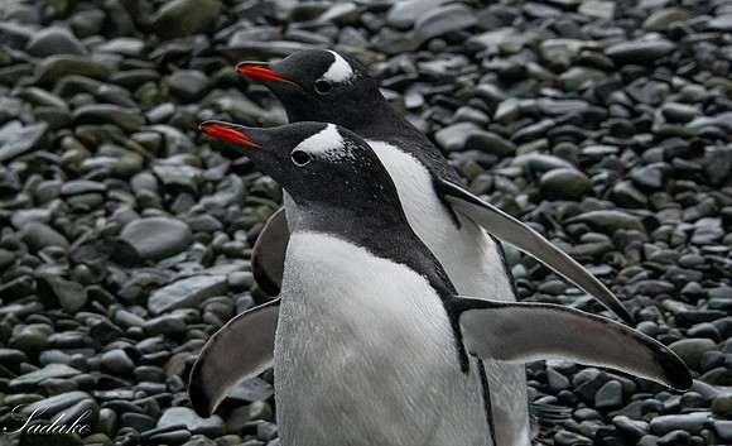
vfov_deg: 4.9
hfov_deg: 8.0
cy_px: 172
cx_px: 300
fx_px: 5242
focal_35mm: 265
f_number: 8
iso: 3200
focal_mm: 122
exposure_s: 1/400
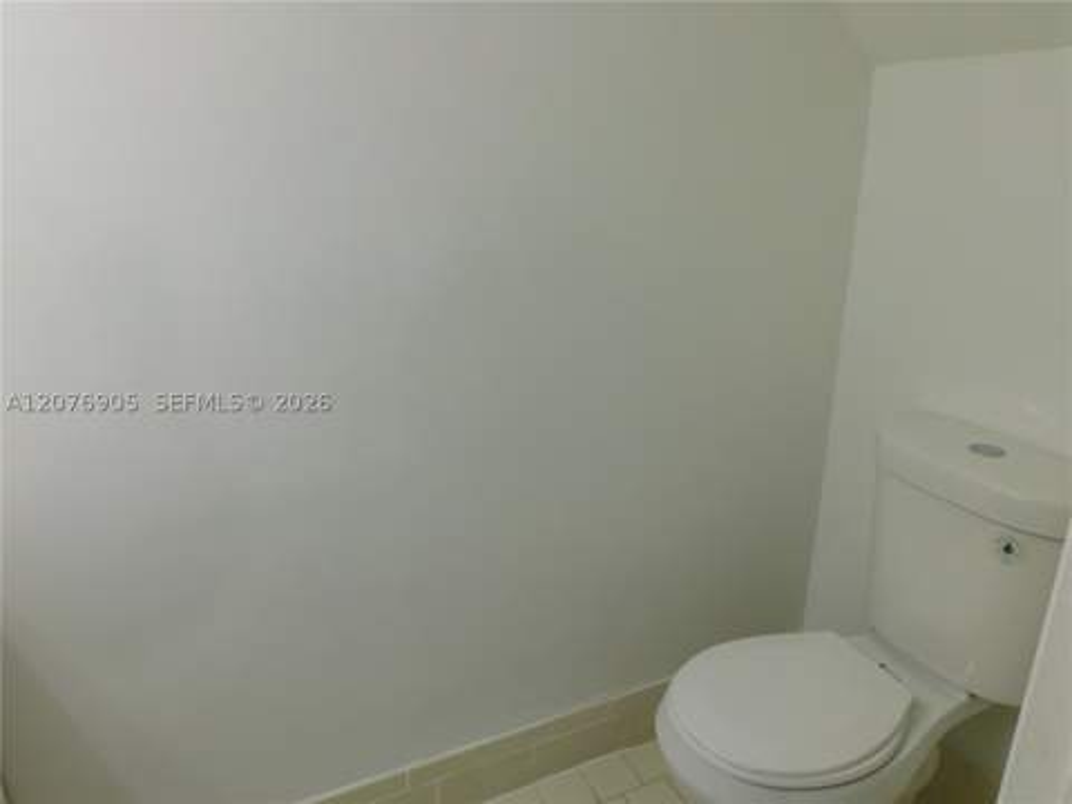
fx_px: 743
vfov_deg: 56.8
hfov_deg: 71.6
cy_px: 402
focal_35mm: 24
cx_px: 536
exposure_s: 1/80
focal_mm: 4.3
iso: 125
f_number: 3.3
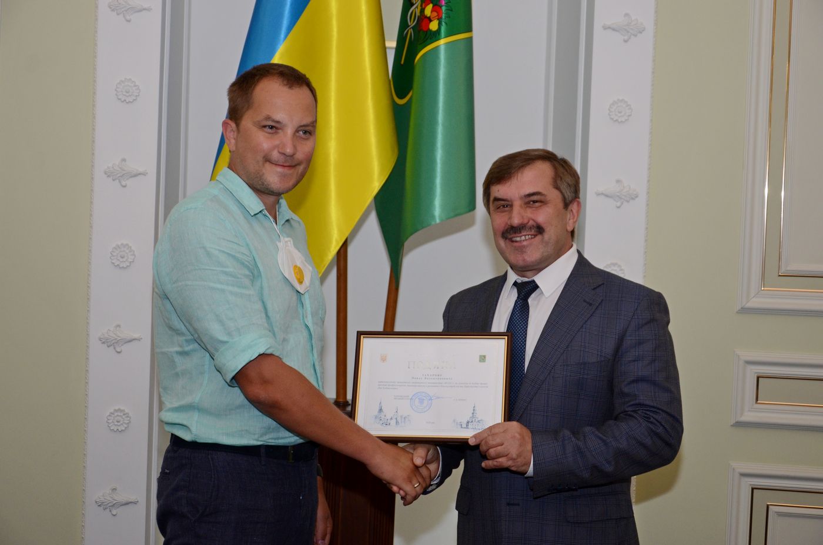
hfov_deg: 32.0
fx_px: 1437
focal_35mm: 63
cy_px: 272
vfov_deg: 21.5
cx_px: 412
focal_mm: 42
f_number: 4.8
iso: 800
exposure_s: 1/250
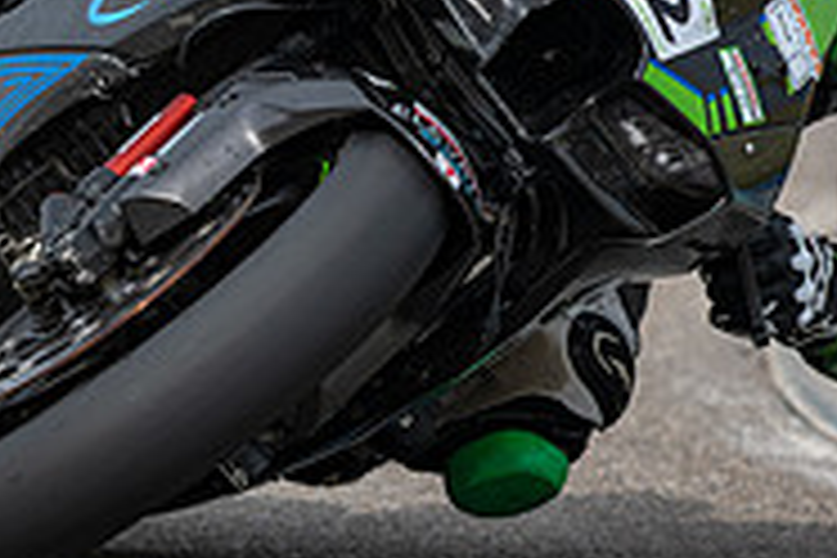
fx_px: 43521
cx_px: 1260
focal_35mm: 1872
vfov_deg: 0.7
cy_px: 232
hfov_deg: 1.1
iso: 200
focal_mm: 600
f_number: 6.3
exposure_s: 1/1250
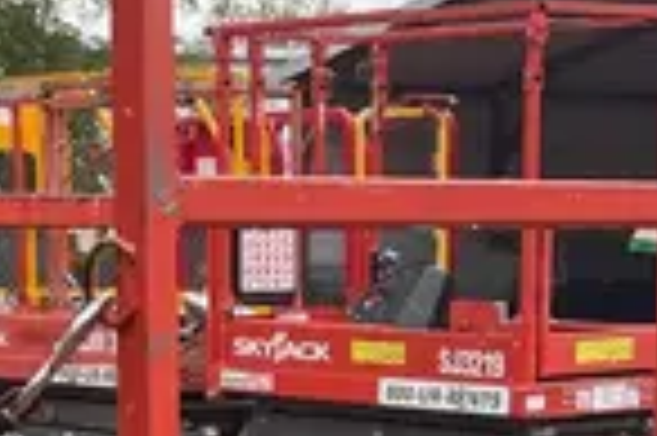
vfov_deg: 9.4
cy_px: 901
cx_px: 310
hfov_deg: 15.1
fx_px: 2479
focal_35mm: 136
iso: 125
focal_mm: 4.2
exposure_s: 1/121
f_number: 1.6
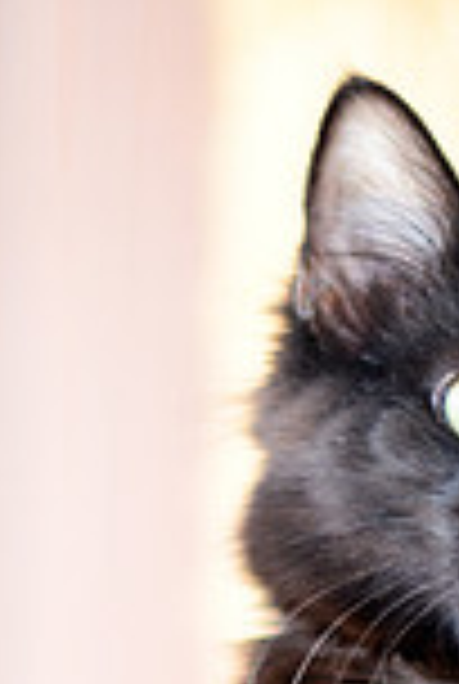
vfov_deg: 9.1
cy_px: 1004
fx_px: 4207
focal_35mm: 221
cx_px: 662
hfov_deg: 6.2
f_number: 1.8
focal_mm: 50
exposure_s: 1/320
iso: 320
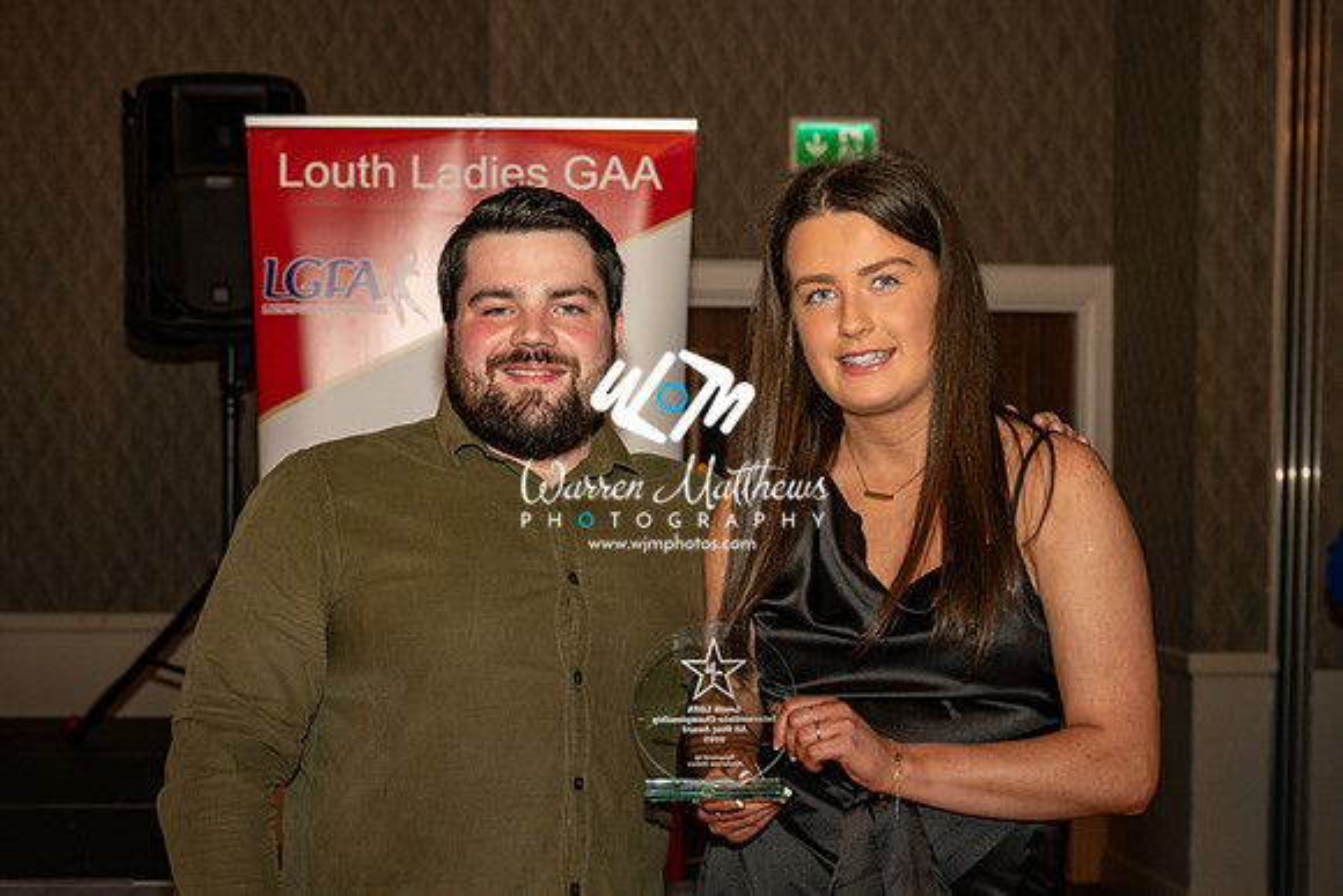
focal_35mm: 54
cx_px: 634
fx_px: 2033
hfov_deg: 36.5
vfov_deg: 24.8
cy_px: 536
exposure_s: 1/125
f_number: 4
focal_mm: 44
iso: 500
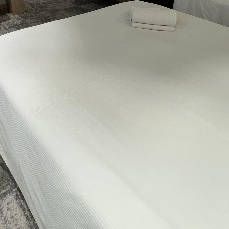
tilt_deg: -23.2
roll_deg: -1.8
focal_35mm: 31
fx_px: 232
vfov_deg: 47.1
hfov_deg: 52.4
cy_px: 22
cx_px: 101
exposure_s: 1/96
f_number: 2.2
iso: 320
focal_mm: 2.22
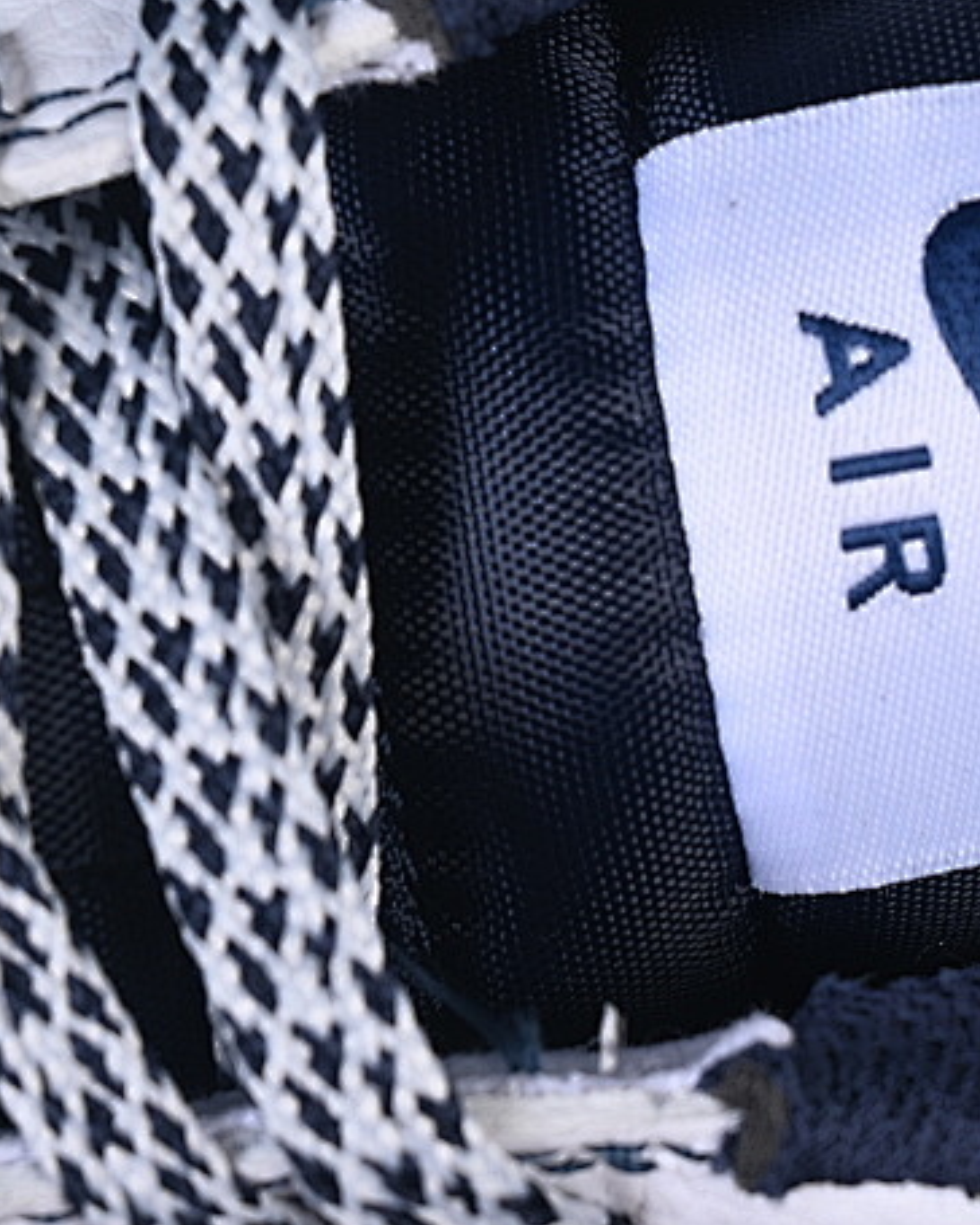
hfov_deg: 9.2
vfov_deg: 11.5
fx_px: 6055
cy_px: 503
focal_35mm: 167
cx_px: 627
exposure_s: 1/80
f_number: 7.1
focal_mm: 50
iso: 160
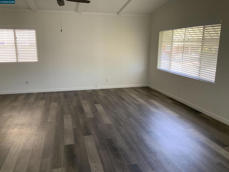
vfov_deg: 48.2
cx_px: 114
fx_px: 192
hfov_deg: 61.7
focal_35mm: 29
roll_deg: -0.2
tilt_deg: -12.7
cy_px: 86
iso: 50
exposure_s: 1/60
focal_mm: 3
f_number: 1.8
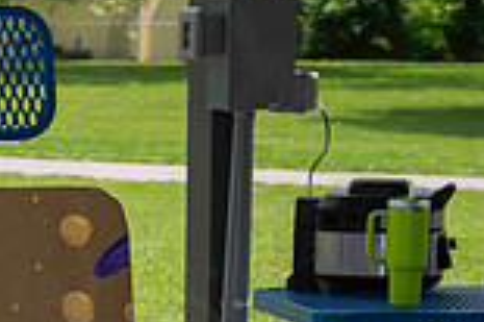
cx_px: -349
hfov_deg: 10.5
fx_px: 2498
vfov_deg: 7.3
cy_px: 452
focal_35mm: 186
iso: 400
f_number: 5.6
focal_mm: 48
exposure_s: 1/1250
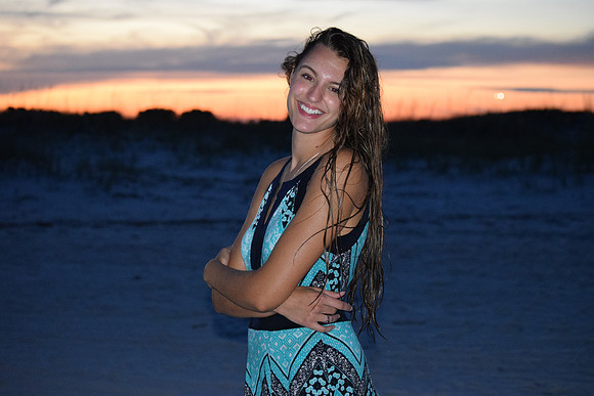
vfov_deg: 16.6
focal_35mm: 82
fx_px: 1362
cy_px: 198
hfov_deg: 24.6
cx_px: 297
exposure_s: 1/13
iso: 3200
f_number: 4
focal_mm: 55
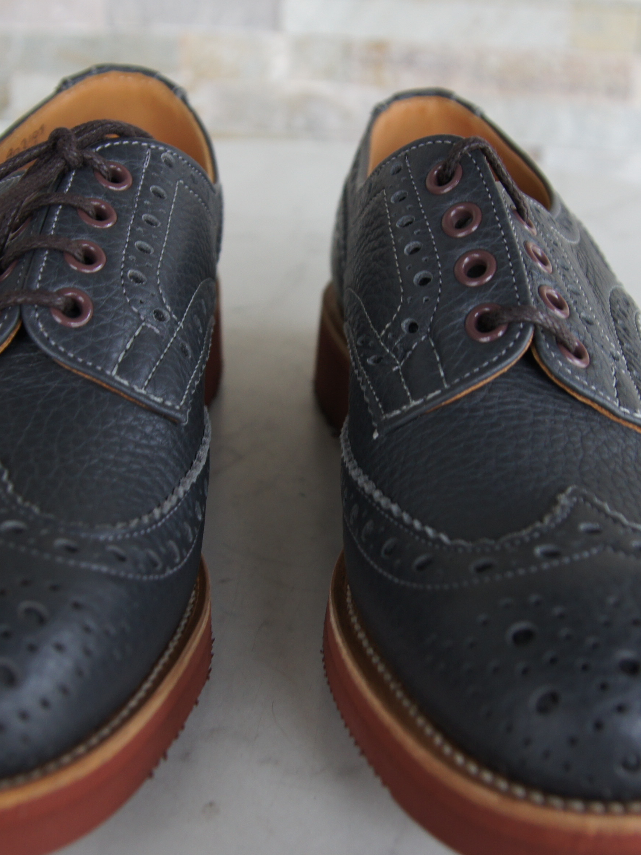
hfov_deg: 30.3
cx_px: 320
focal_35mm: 48
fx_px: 1184
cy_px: 390
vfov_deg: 39.7
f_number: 3.2
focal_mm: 17
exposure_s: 1/40
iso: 200
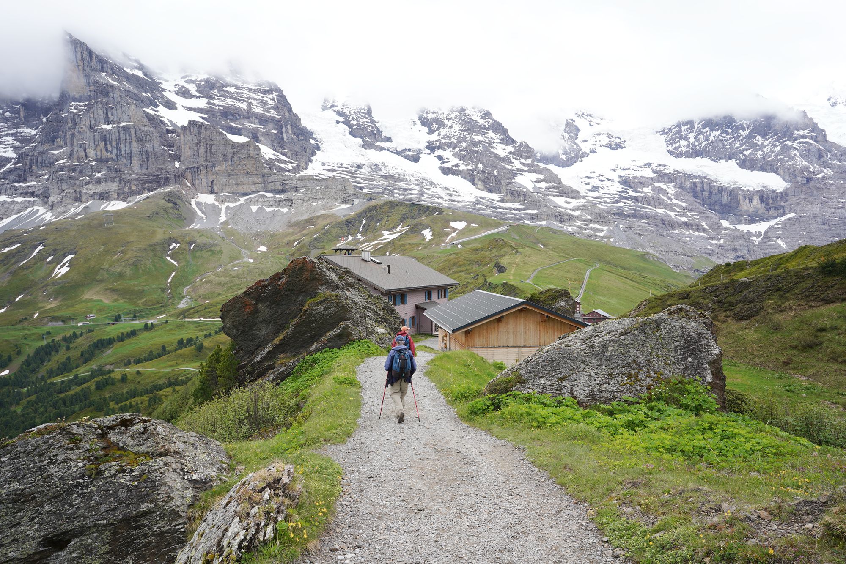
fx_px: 564
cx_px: 423
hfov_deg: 73.7
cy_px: 282
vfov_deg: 53.1
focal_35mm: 24
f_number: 8
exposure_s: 1/100
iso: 100
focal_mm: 24
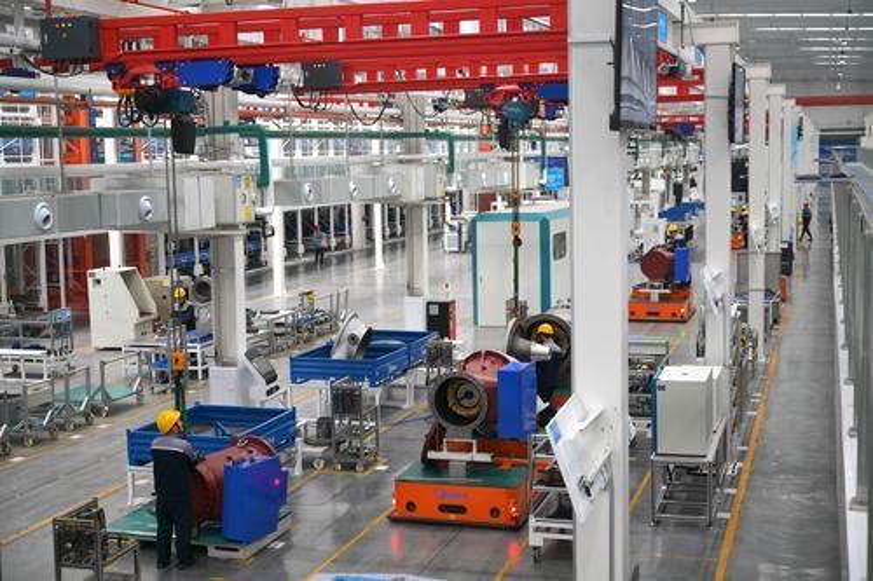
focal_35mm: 49
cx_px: 436
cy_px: 290
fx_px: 1188
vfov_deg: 27.5
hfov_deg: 40.4
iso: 63
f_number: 3.2
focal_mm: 49
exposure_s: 1/80
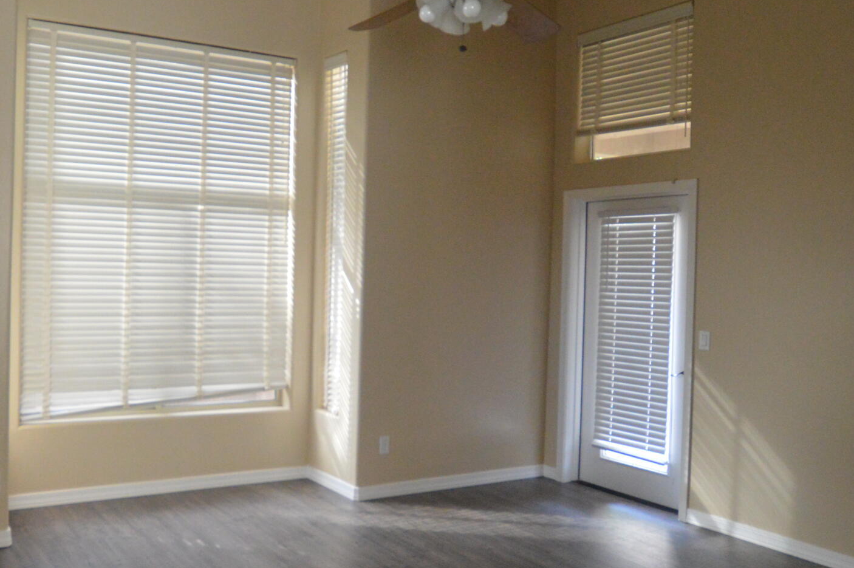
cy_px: 272
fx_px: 758
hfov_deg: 57.2
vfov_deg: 41.0
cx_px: 270
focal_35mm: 32
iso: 2000
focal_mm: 10
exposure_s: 1/60
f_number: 3.5
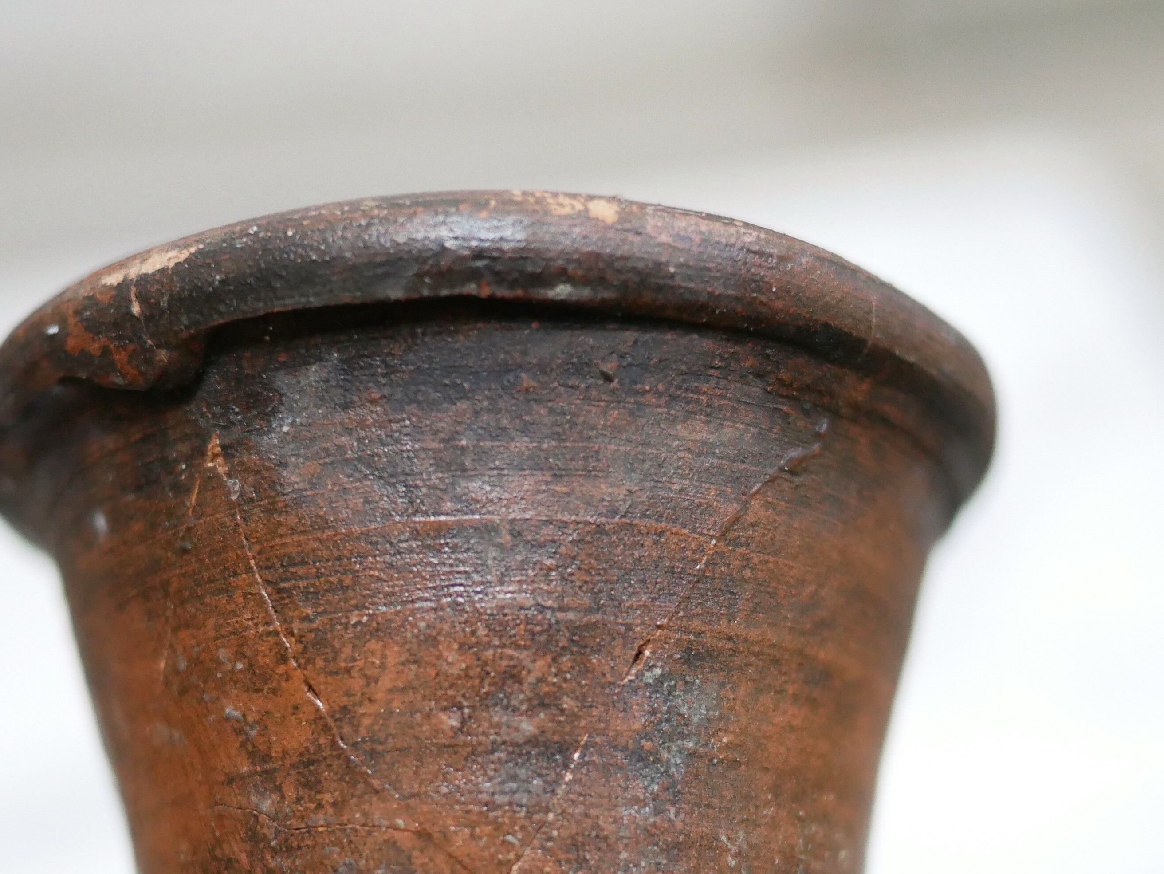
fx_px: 2355
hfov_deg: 27.8
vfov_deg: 20.8
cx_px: 610
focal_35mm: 70
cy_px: 660
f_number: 1.7
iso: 1600
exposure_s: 1/60
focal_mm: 20
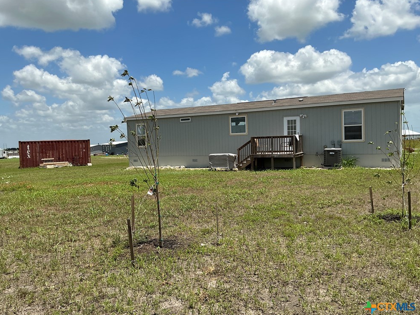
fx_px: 352
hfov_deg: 61.7
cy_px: 159
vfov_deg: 48.2
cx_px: 208
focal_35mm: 29
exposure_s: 1/2801
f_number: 1.8
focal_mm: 3
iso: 25
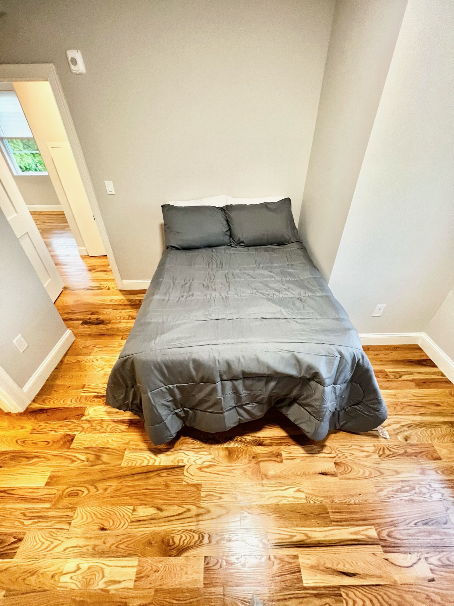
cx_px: 227
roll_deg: +0.5
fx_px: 227
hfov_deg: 89.9
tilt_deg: -37.3
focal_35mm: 13
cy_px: 303
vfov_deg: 106.2
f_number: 1.8
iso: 320
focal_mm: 1.57
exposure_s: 1/60
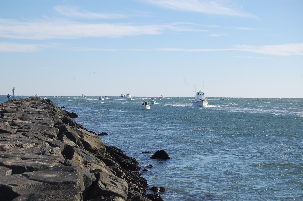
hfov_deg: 24.6
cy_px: 100
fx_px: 694
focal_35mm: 82
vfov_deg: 16.5
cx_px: 152
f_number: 10
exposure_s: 1/400
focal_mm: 55
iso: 200
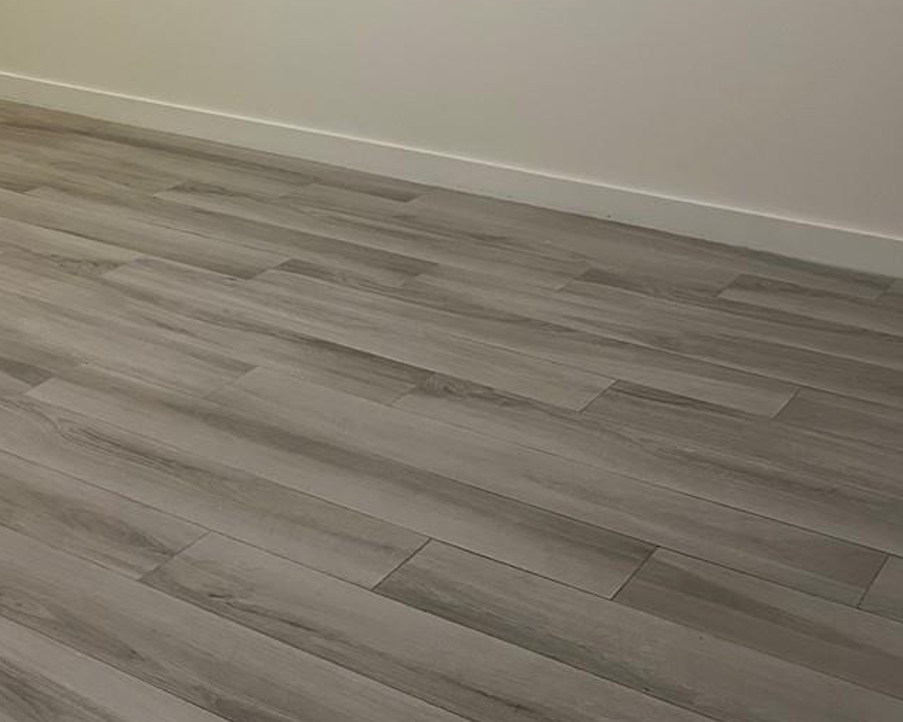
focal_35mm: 59
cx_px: 154
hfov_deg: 31.0
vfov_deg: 23.9
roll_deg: -0.2
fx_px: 1577
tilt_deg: -6.4
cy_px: -101
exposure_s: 1/60
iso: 500
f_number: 1.78
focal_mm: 6.86
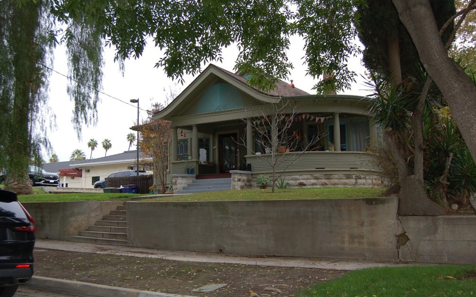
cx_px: 237
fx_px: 519
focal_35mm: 40
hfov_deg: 49.3
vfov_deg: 32.0
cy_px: 154
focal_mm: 26
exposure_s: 1/500
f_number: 4.5
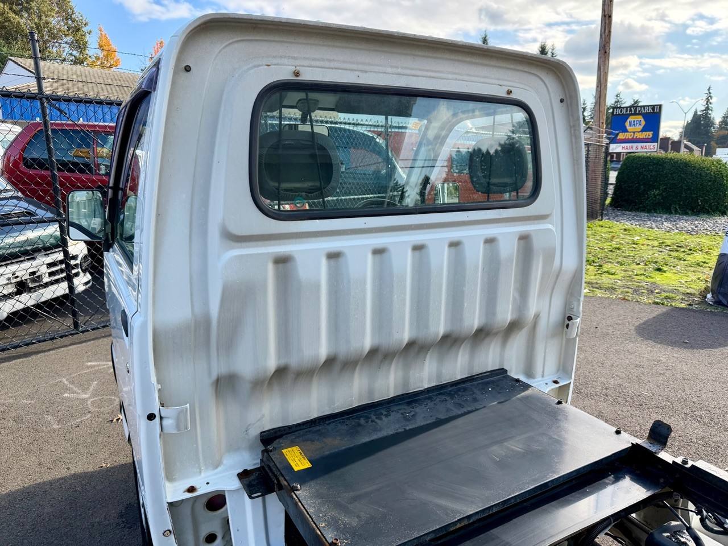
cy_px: 273
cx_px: 364
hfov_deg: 71.6
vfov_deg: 56.8
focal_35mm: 24
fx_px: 505
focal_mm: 6.76
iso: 100
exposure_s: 1/1727
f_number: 1.78
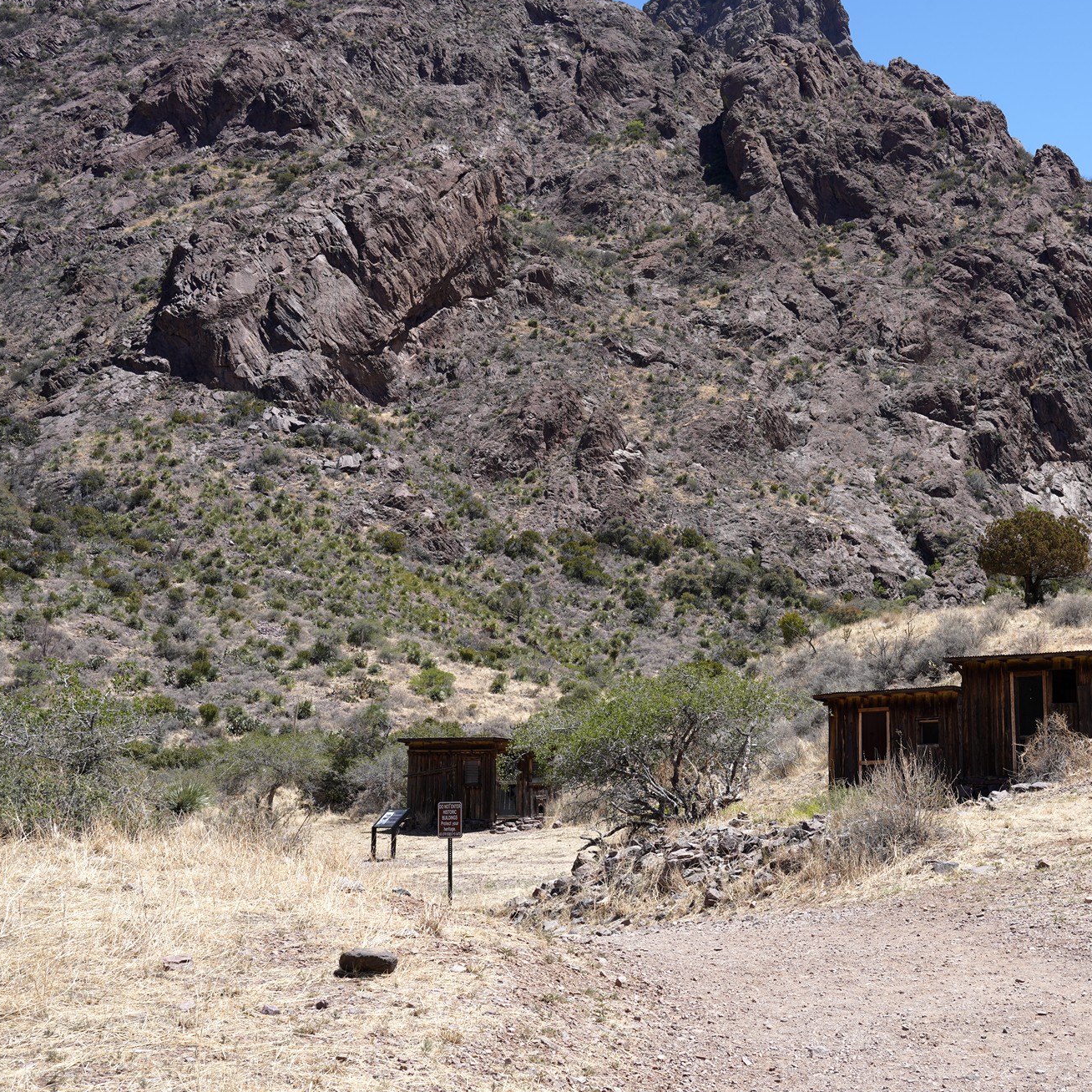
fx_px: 1856
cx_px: 816
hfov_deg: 32.2
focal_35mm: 52
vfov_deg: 32.8
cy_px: 545
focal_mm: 40
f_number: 13
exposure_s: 1/100
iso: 100
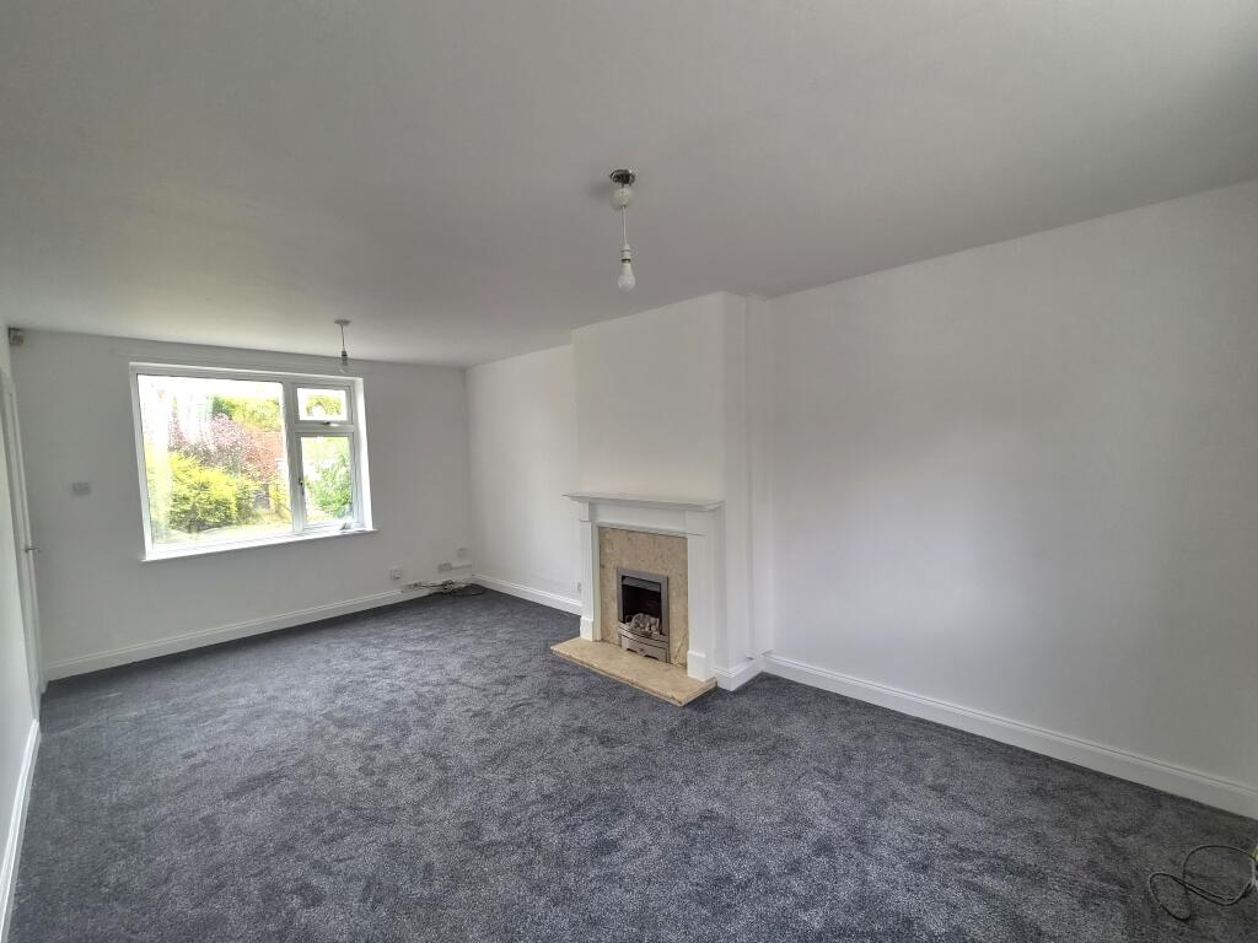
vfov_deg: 89.9
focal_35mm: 13
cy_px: 472
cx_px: 629
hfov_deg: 106.2
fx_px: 472
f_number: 2.2
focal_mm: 2.2
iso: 250
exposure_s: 1/100
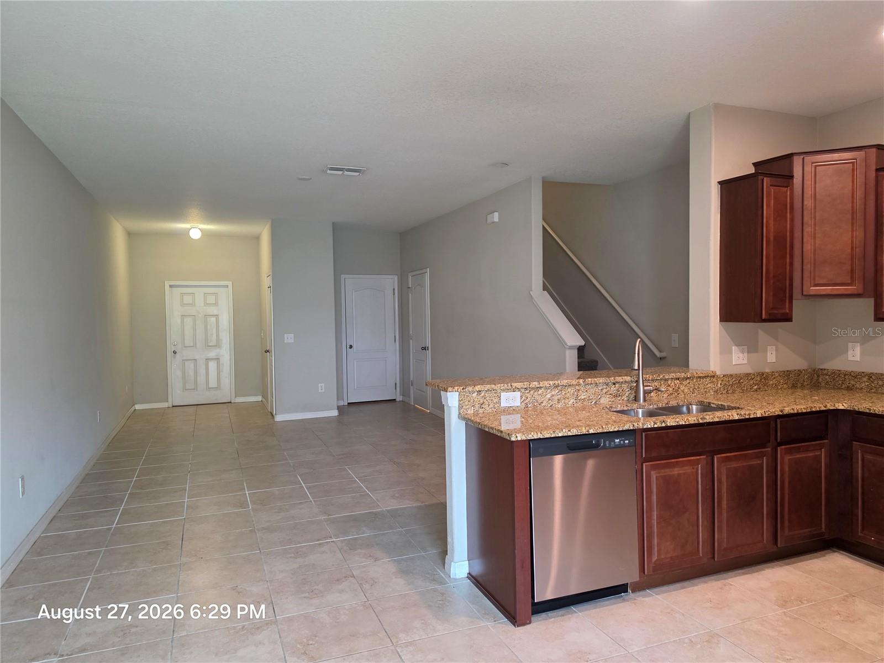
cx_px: 442
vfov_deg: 58.9
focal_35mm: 23
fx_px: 587
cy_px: 332
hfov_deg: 73.9
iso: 500
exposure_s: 1/120
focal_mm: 6.5
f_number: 1.4
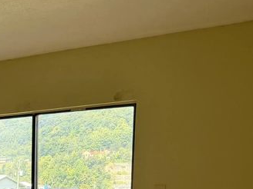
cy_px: 255
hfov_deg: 23.9
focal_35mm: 75
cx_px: -44
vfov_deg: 18.1
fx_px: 548
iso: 100
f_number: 1.78
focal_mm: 6.76
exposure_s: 1/547
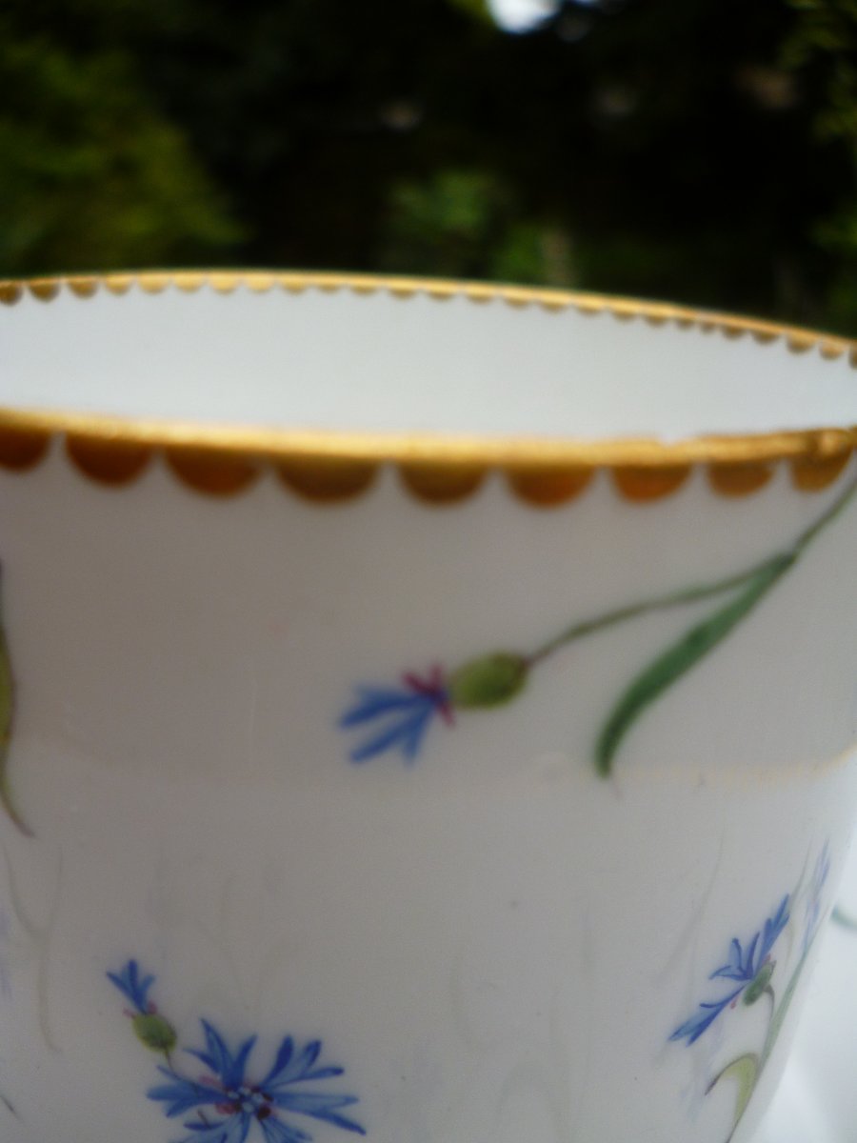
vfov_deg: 63.4
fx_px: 924
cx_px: 428
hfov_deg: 49.7
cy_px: 572
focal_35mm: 28
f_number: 3.1
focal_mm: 5
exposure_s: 1/320
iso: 100
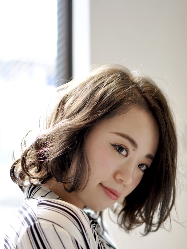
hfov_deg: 21.7
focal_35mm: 68
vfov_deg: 28.6
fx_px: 487
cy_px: 149
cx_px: 105
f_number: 1.8
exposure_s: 1/320
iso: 200
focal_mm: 35
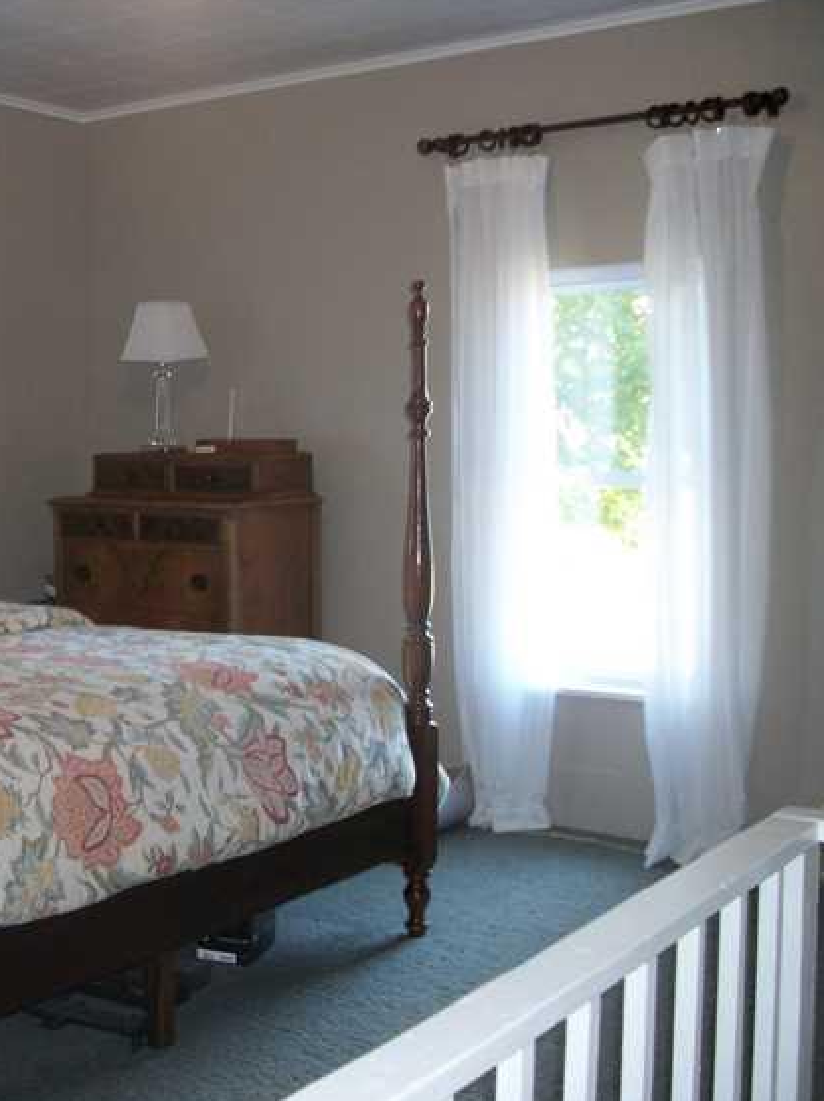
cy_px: 579
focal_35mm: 46
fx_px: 1462
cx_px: 180
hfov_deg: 30.8
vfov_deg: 41.3
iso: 160
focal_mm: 5.7
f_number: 2.9
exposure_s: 1/30
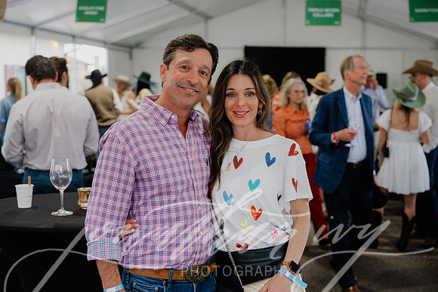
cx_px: 219
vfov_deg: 23.8
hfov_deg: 35.0
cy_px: 146
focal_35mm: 57
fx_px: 694
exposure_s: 1/160
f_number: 4
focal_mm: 57
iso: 1400
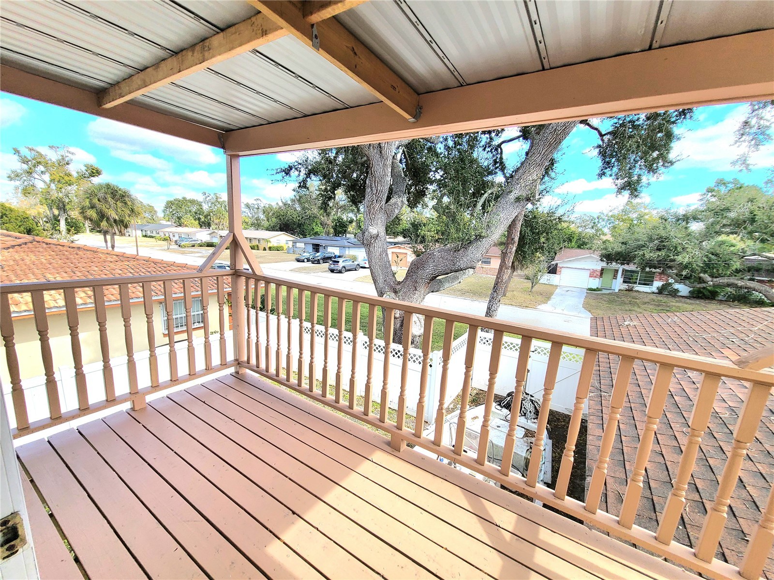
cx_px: 387
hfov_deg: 106.2
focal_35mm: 13
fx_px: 291
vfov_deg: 89.9
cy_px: 290
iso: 50
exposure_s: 1/1000
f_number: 2.2
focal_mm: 2.2
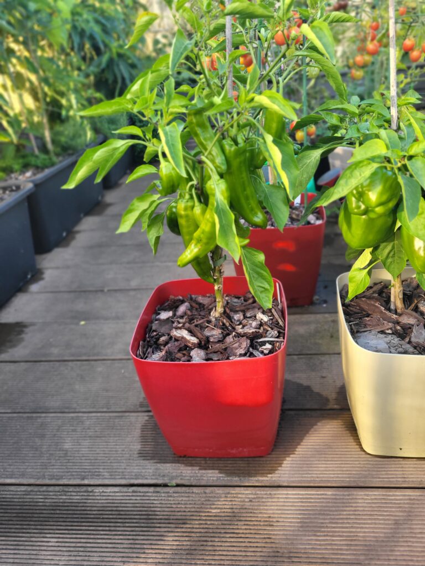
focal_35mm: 26
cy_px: 283
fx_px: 426
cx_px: 212
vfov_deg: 67.3
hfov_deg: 53.1
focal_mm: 5.4
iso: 50
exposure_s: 1/100
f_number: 1.8
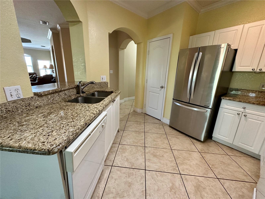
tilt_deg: -14.0
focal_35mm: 14
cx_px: 132
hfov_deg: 102.1
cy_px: 100
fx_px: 107
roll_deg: -0.7
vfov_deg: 85.7
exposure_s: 1/60
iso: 320
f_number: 2.2
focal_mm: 2.22
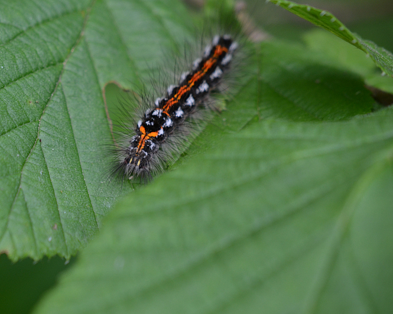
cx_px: 132
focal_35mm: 257
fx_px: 2985
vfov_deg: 6.0
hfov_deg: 7.5
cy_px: 144
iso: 400
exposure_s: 1/125
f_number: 8
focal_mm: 135
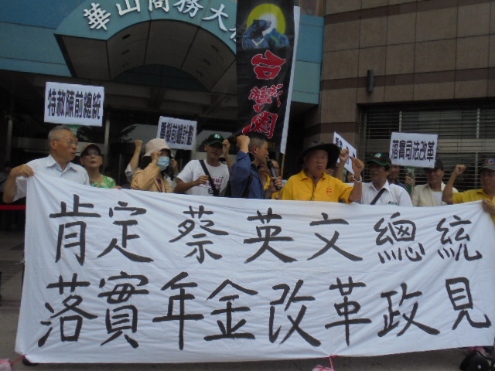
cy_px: 186
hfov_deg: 54.0
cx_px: 248
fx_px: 486
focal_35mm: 34
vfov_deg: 41.8
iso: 100
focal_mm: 6.1
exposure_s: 1/800
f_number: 4
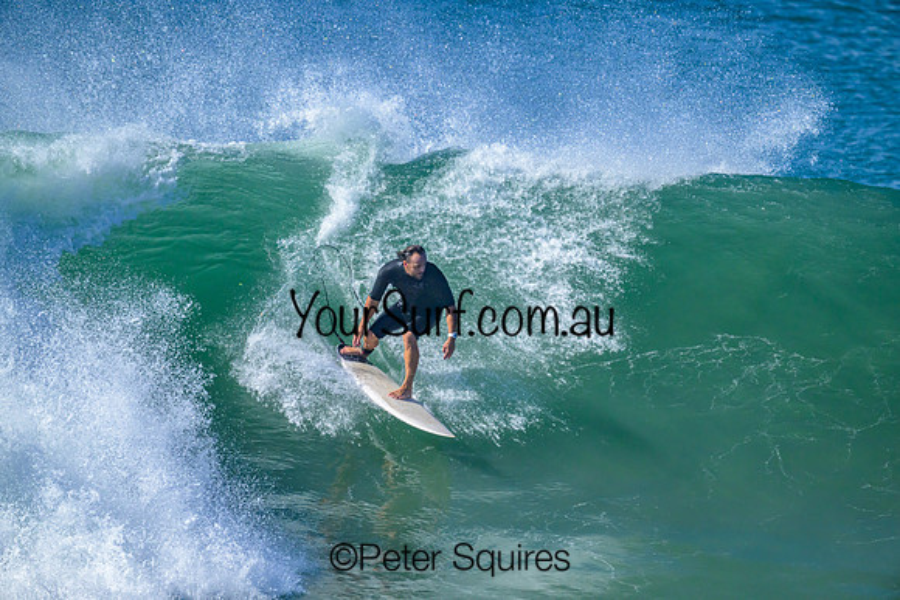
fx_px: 28005
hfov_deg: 1.8
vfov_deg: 1.2
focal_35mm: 1120
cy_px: 300
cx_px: 450
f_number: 9
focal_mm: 1120
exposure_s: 1/6400
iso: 1800
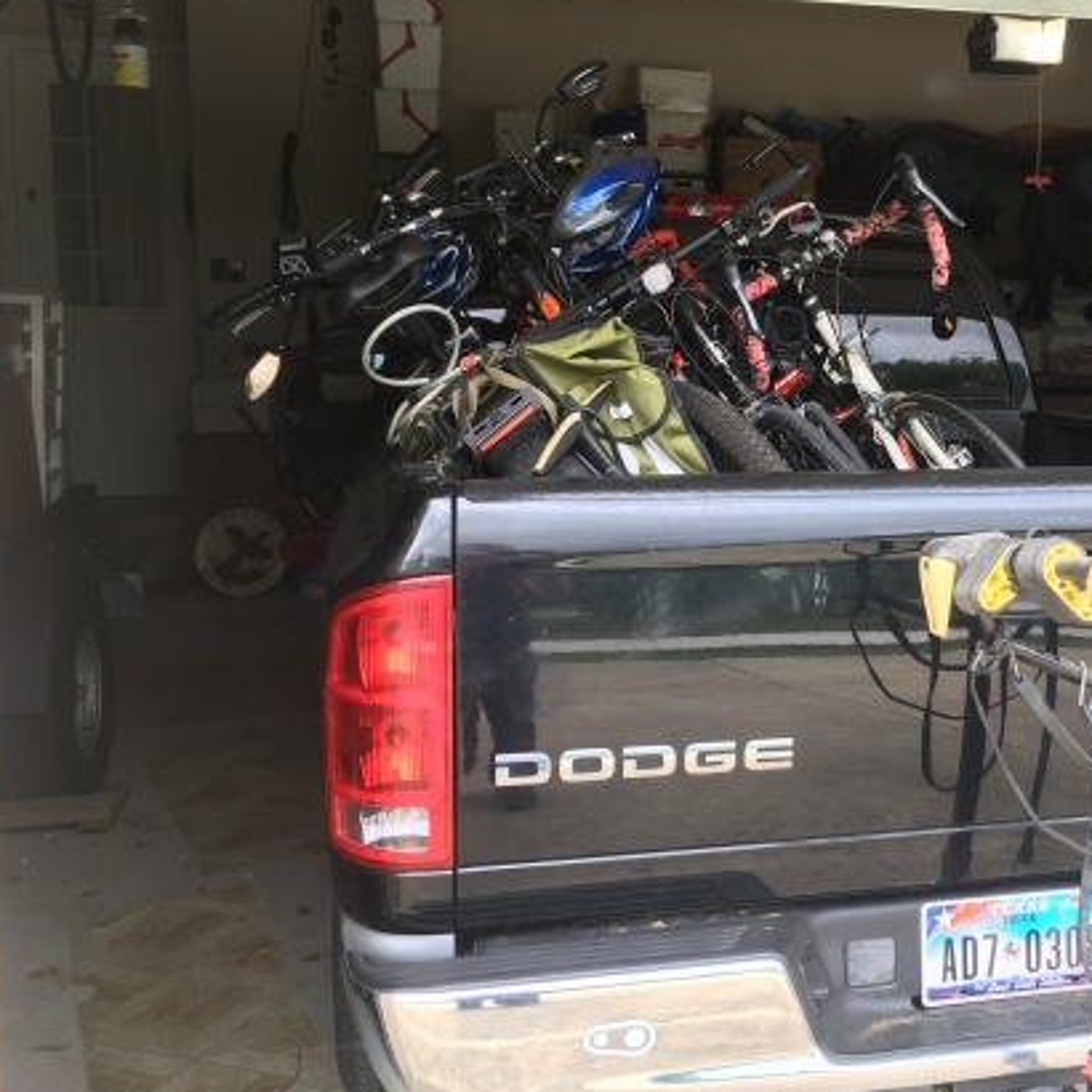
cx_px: 828
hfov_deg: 40.6
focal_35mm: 40
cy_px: 493
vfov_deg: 41.8
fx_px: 1428
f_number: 2.2
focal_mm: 4.15
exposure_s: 1/120
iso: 32
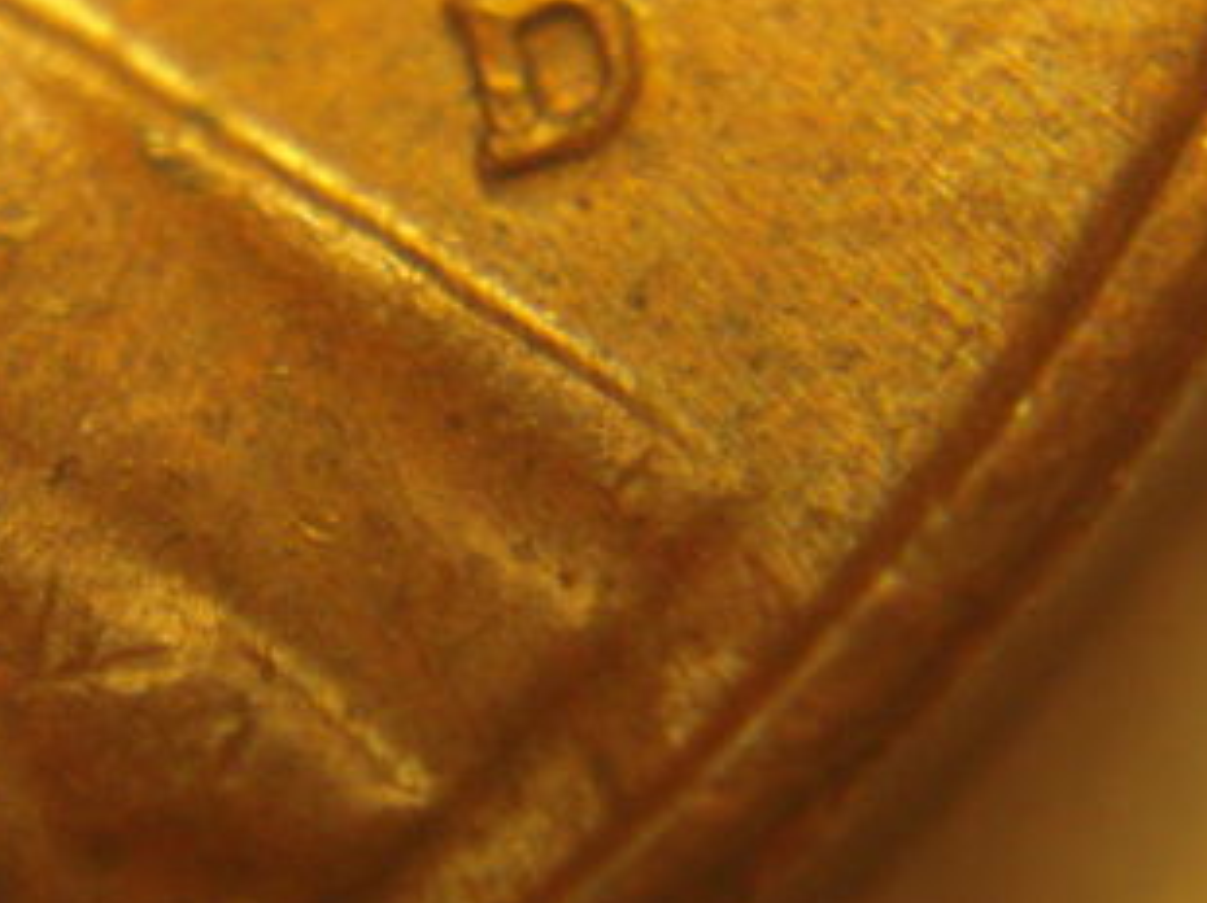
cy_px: 183
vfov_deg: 6.8
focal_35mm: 217
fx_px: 7561
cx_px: 366
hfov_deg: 9.1
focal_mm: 20
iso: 400
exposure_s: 1/40
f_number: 5.8
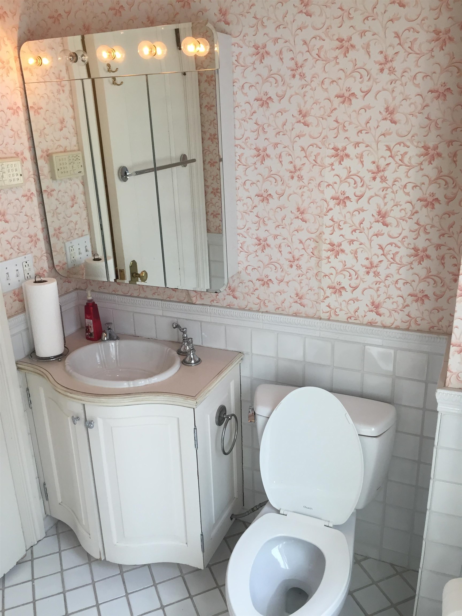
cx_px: 231
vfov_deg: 61.7
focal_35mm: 29
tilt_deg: -20.6
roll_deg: +2.0
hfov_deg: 48.2
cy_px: 308
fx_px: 516
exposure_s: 1/40
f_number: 2.2
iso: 32
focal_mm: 4.15
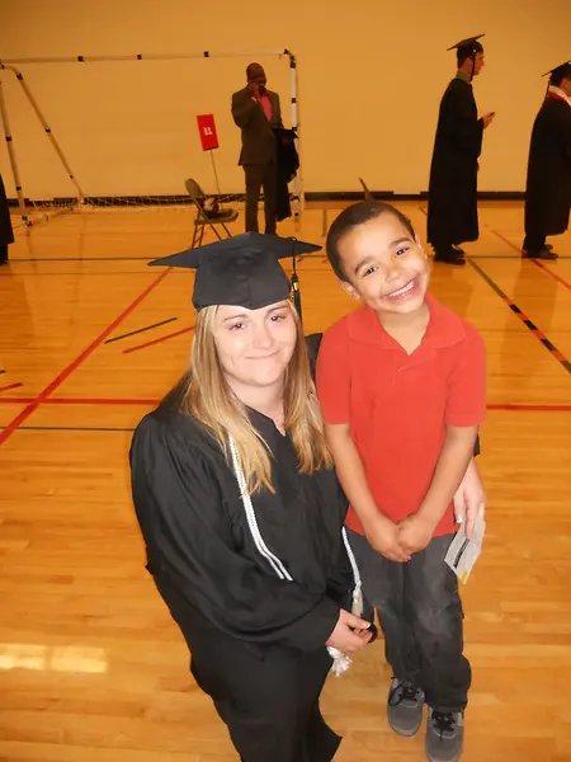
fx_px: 594
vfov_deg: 65.3
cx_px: 286
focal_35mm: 27
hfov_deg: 51.4
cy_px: 381
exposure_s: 1/25
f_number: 3.2
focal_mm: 4.9
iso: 200
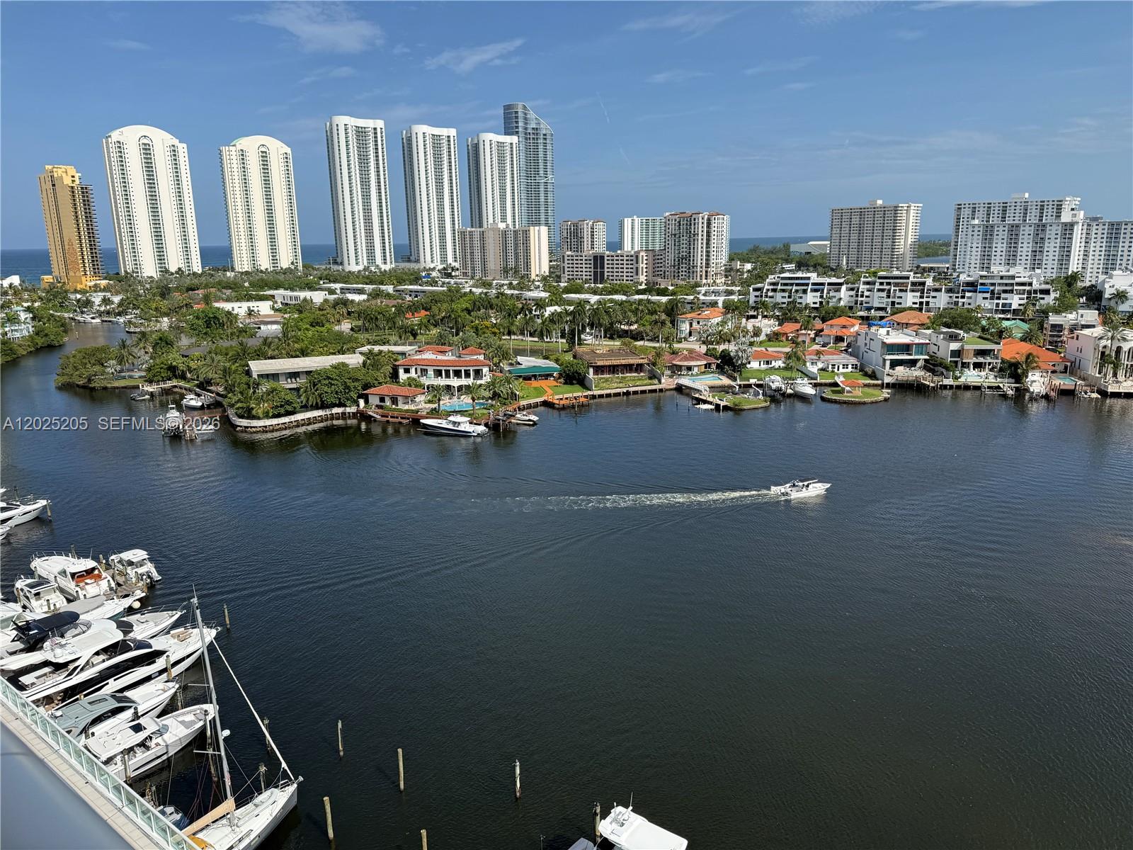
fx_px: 786
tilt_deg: -13.0
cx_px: 566
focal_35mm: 24
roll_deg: +1.1
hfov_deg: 71.6
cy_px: 425
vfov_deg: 56.8
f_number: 1.78
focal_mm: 6.76
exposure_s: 1/5714
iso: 80
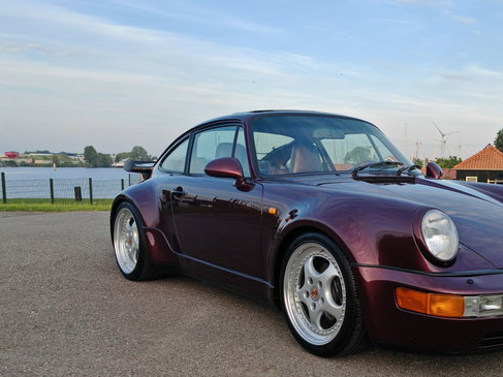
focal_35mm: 41
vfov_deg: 34.8
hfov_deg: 45.0
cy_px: 250
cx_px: 344
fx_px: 596
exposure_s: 1/460
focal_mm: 5.4
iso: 50
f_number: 1.6
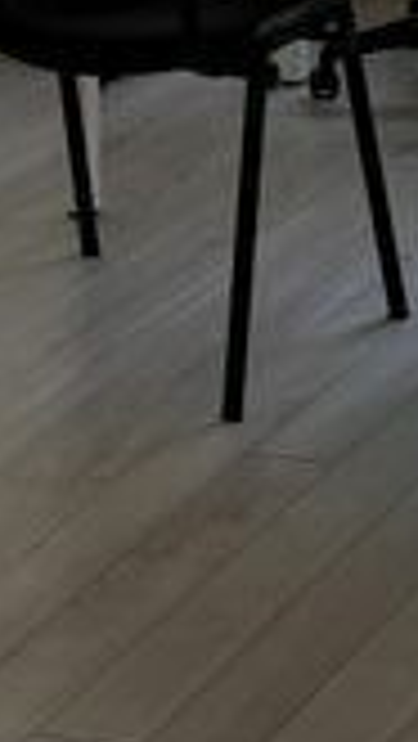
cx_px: 494
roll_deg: +0.3
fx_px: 2990
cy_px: -315
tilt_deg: -9.7
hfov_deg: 7.9
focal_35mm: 152
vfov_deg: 13.4
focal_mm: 6.76
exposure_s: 1/100
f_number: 1.78
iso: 80
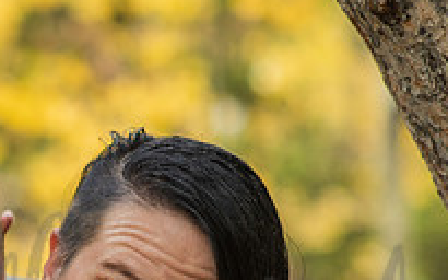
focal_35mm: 245
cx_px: -57
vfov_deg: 5.3
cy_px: 306
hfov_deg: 8.5
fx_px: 2990
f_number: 2.5
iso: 500
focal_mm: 85
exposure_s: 1/160
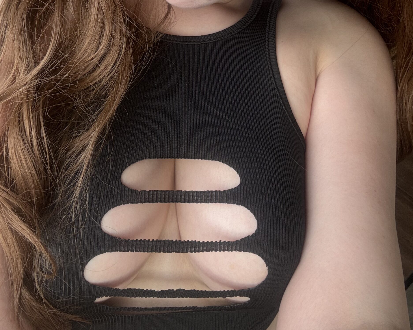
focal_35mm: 40
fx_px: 489
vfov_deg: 35.6
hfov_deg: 45.8
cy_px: 49
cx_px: 205
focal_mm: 2.69
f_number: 1.9
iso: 32
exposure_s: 1/121
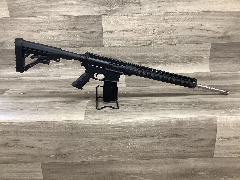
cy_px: 90
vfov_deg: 45.4
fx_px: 215
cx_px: 120
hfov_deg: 58.4
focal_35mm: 31
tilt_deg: -22.6
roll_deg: +0.3
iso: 125
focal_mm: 3.3
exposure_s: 1/60
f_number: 2.4
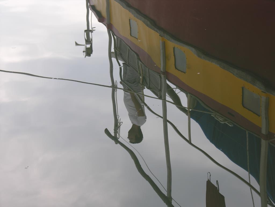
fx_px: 914
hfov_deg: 17.1
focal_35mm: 115
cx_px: 138
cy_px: 104
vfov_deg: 12.9
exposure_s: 1/74.8
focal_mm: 29.3
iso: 50
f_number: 4.2
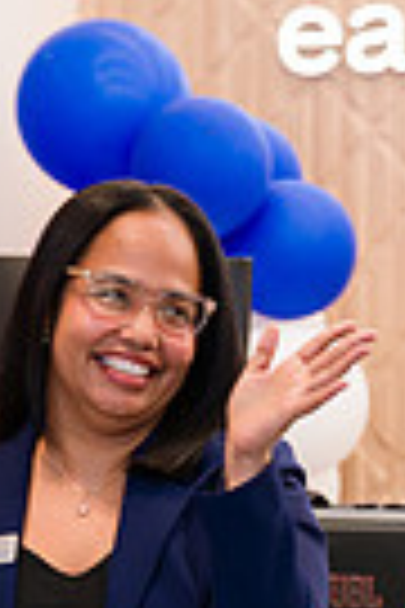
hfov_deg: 6.7
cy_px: 418
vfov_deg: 10.0
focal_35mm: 205
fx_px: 3459
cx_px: 168
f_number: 3.2
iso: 400
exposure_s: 1/200
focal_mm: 45
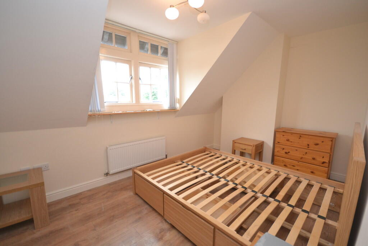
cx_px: 184
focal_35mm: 15
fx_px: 153
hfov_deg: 100.4
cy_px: 123
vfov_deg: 77.3
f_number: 4
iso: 720
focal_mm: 10
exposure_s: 1/60
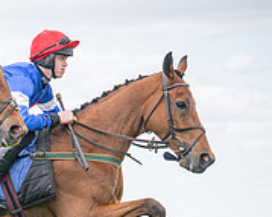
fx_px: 2108
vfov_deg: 5.9
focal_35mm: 262
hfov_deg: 7.2
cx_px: -151
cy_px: 208
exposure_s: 1/1600
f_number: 4
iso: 400
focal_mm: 70
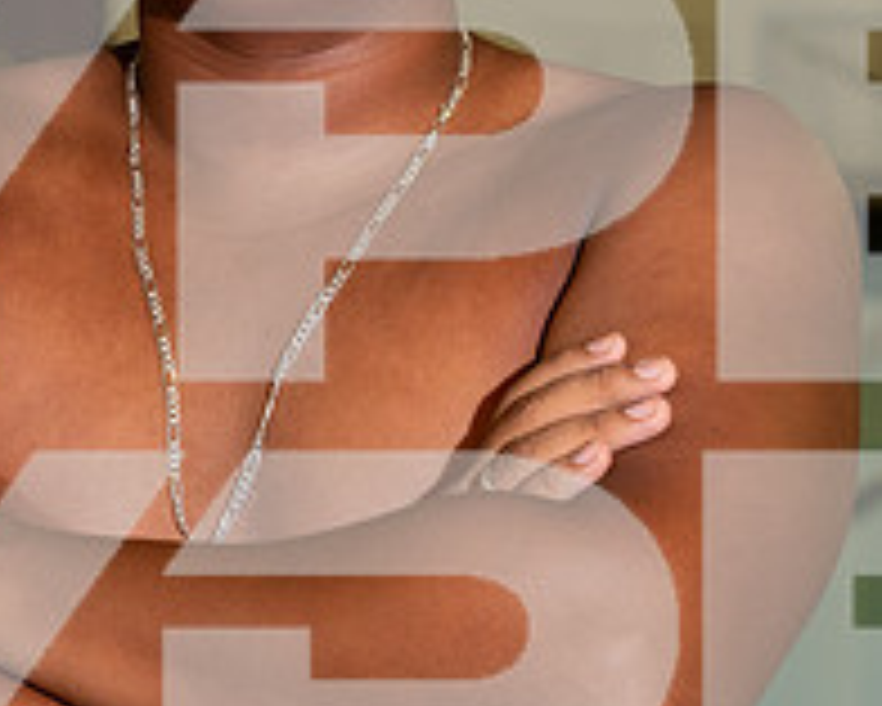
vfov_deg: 9.0
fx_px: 4492
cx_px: 90
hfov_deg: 11.1
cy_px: 146
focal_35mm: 172
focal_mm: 62
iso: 1000
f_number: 5.6
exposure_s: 1/250
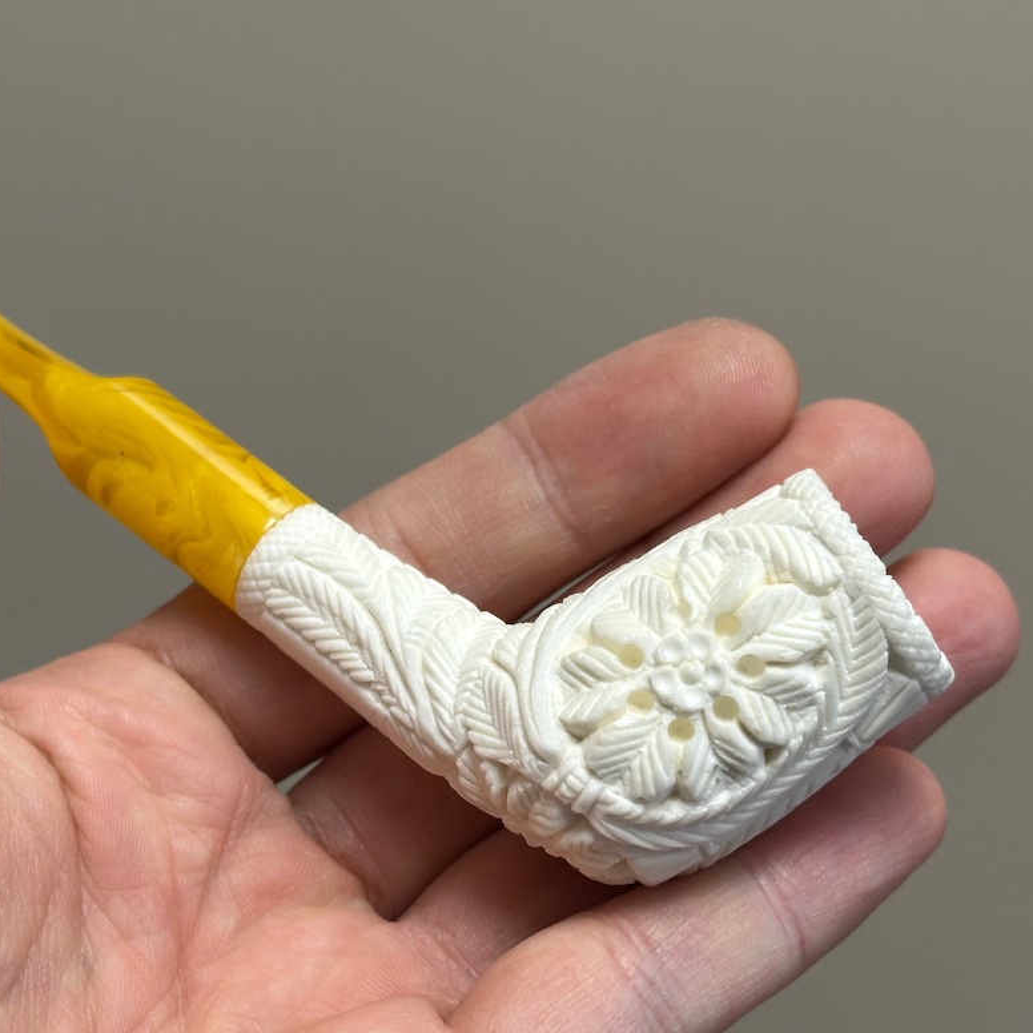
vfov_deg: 24.7
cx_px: 443
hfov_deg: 24.6
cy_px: 532
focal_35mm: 70
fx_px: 2363
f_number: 1.78
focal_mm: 6.86
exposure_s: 1/121
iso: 80
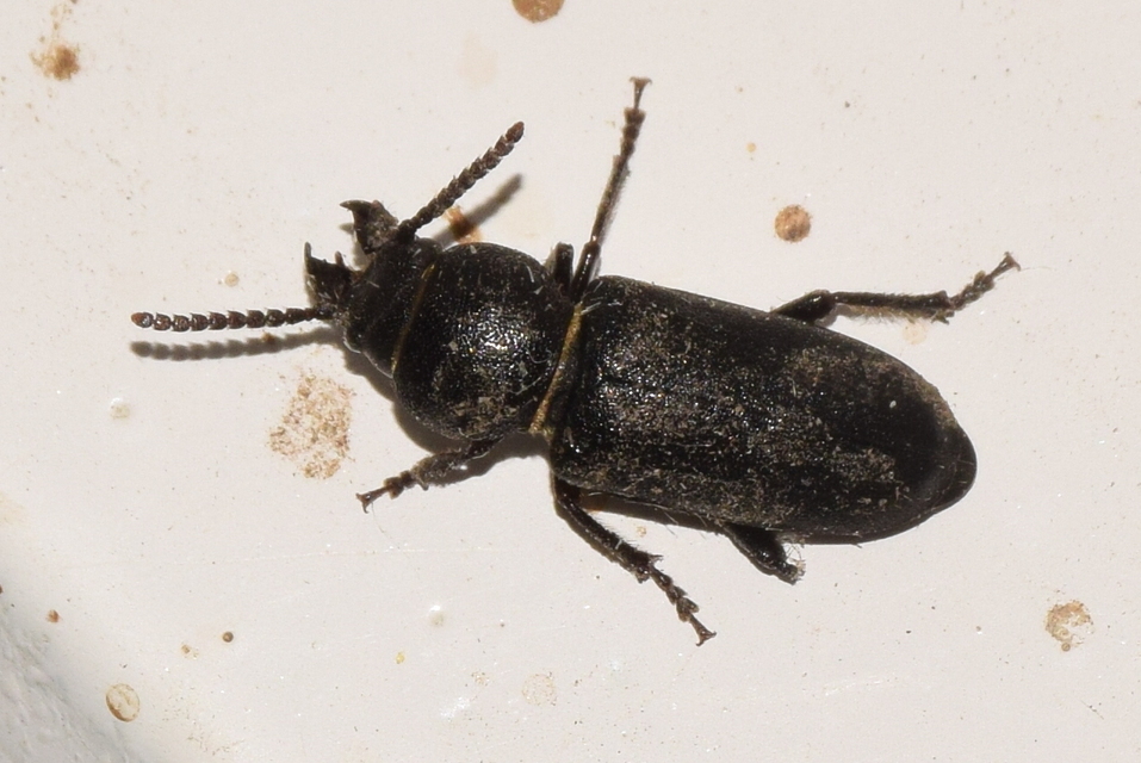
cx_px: 570
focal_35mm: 210
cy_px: 382
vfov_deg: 6.6
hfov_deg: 9.8
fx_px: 6662
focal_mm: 140
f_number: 14
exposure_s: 1/200
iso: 400
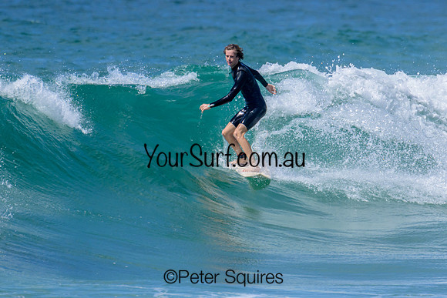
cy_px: 99
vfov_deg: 1.3
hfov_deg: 1.9
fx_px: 13497
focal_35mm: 1087
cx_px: 252
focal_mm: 800
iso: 720
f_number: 11
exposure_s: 1/2000
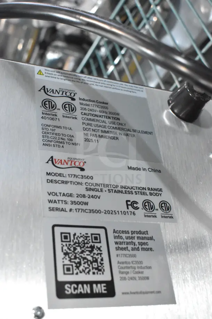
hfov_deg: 29.9
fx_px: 397
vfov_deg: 43.6
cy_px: 160
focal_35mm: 45
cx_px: 106
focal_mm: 30
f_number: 7.1
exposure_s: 1/200
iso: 6400
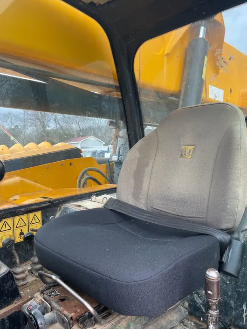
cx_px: 123
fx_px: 257
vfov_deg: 65.3
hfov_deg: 51.4
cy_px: 164
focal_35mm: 27
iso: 40
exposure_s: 1/244
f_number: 1.6
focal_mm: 4.2
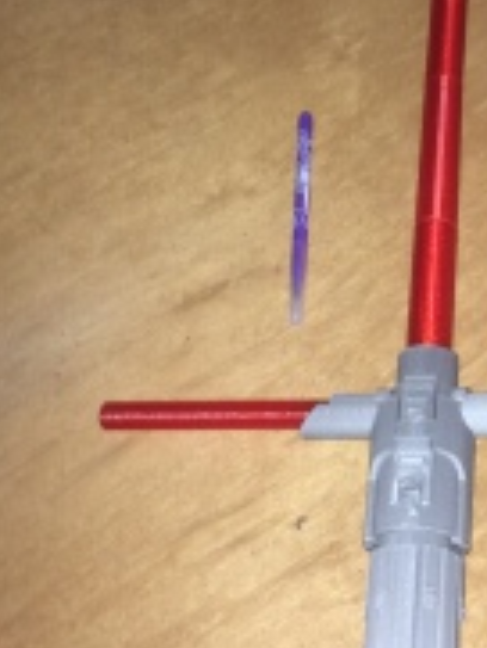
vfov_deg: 30.2
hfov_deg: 22.5
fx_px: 1199
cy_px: 294
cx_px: 415
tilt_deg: -62.9
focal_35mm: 64
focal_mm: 4.15
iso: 80
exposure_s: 1/17
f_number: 2.2
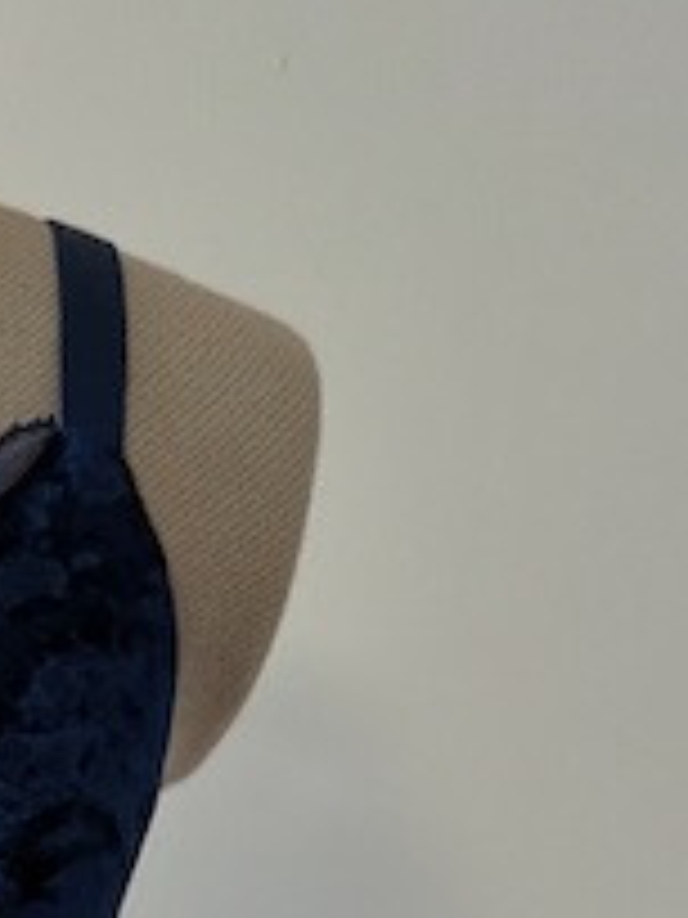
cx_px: -409
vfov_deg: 18.3
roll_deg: +0.4
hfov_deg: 14.4
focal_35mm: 94
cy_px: 1426
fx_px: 2491
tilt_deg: -3.7
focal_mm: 6.76
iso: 400
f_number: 1.78
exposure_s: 1/120
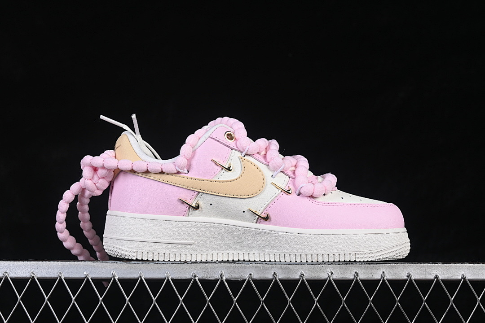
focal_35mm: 75
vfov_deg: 18.2
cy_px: 162
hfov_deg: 27.0
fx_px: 1010
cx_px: 242
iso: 160
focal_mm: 50
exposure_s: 1/80
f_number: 8
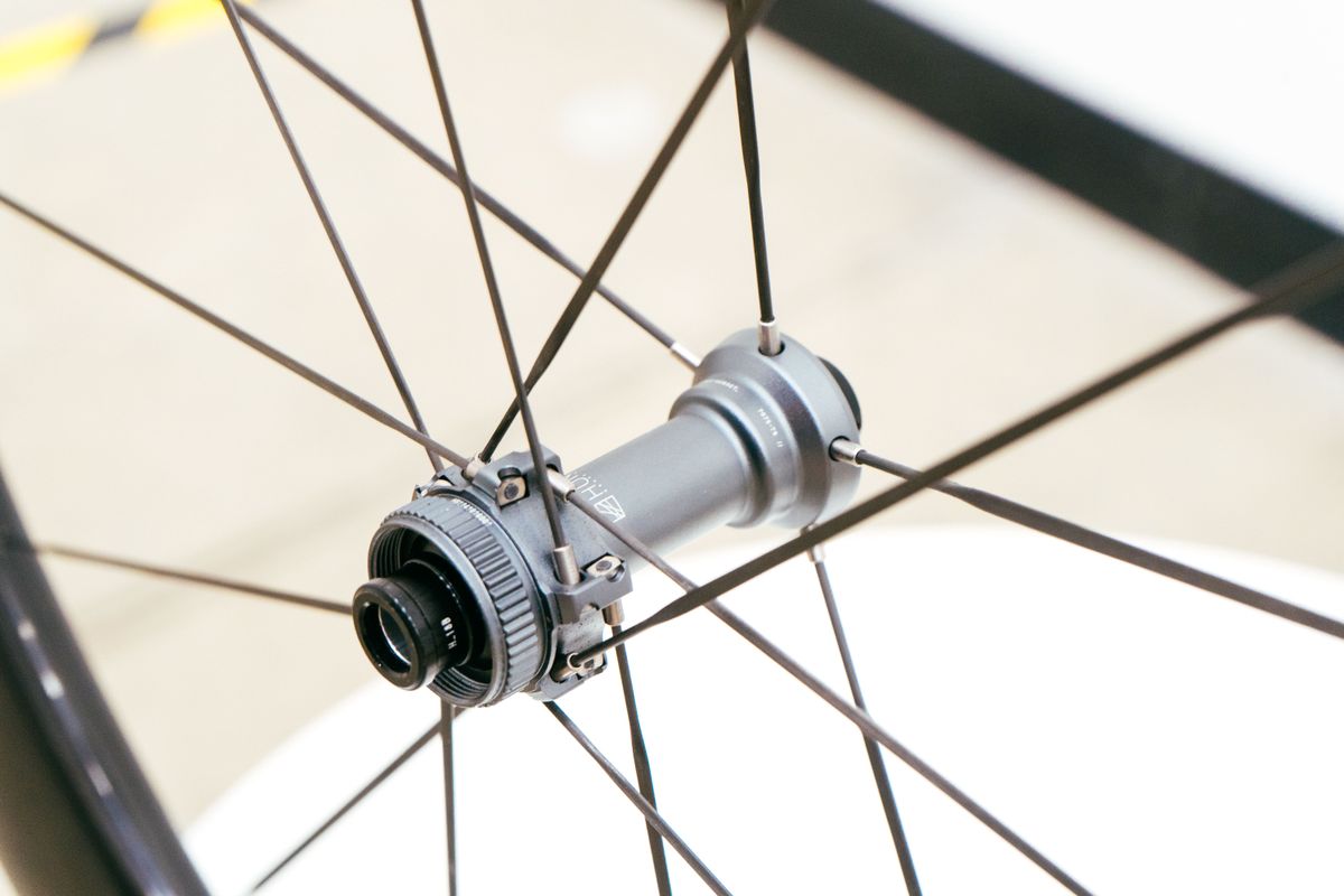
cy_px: 448
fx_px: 2613
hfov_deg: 28.8
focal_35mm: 70
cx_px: 672
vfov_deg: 19.5
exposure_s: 1/125
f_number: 7.1
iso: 3200
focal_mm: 70
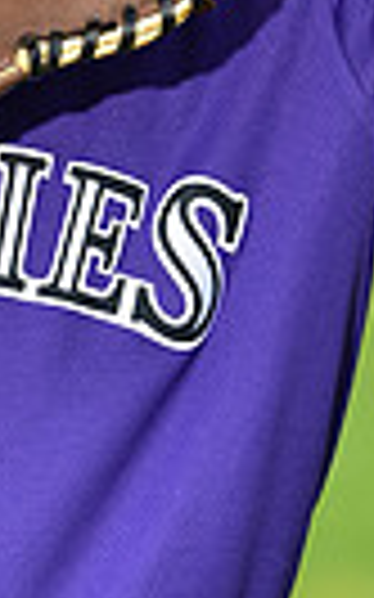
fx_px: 11591
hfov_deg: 1.8
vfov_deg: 3.0
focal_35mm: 710
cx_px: 65
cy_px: -328
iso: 400
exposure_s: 1/250
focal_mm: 160
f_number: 5.6
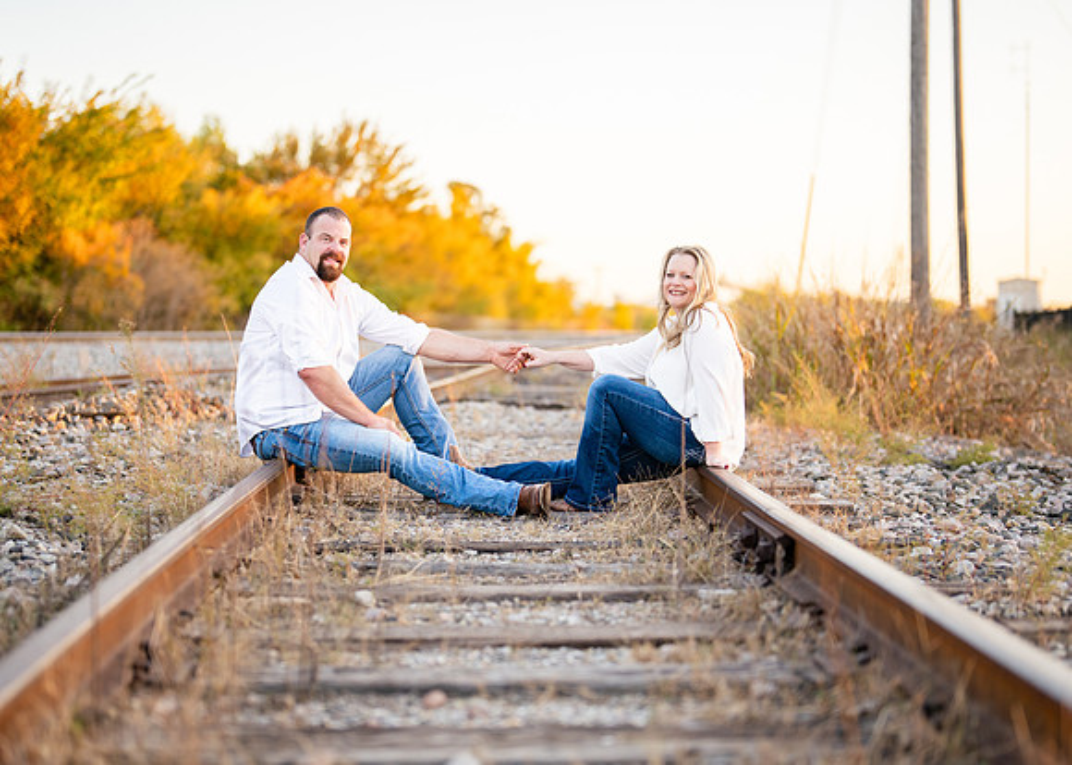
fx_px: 1895
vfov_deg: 22.8
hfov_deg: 31.6
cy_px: 451
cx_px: 518
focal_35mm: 62
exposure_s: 1/800
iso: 160
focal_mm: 50
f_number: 1.2
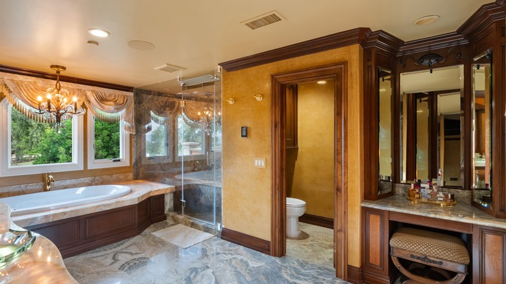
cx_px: 241
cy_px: 136
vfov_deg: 61.0
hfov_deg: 92.6
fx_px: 241
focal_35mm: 18
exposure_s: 8
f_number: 22
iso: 100
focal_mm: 16
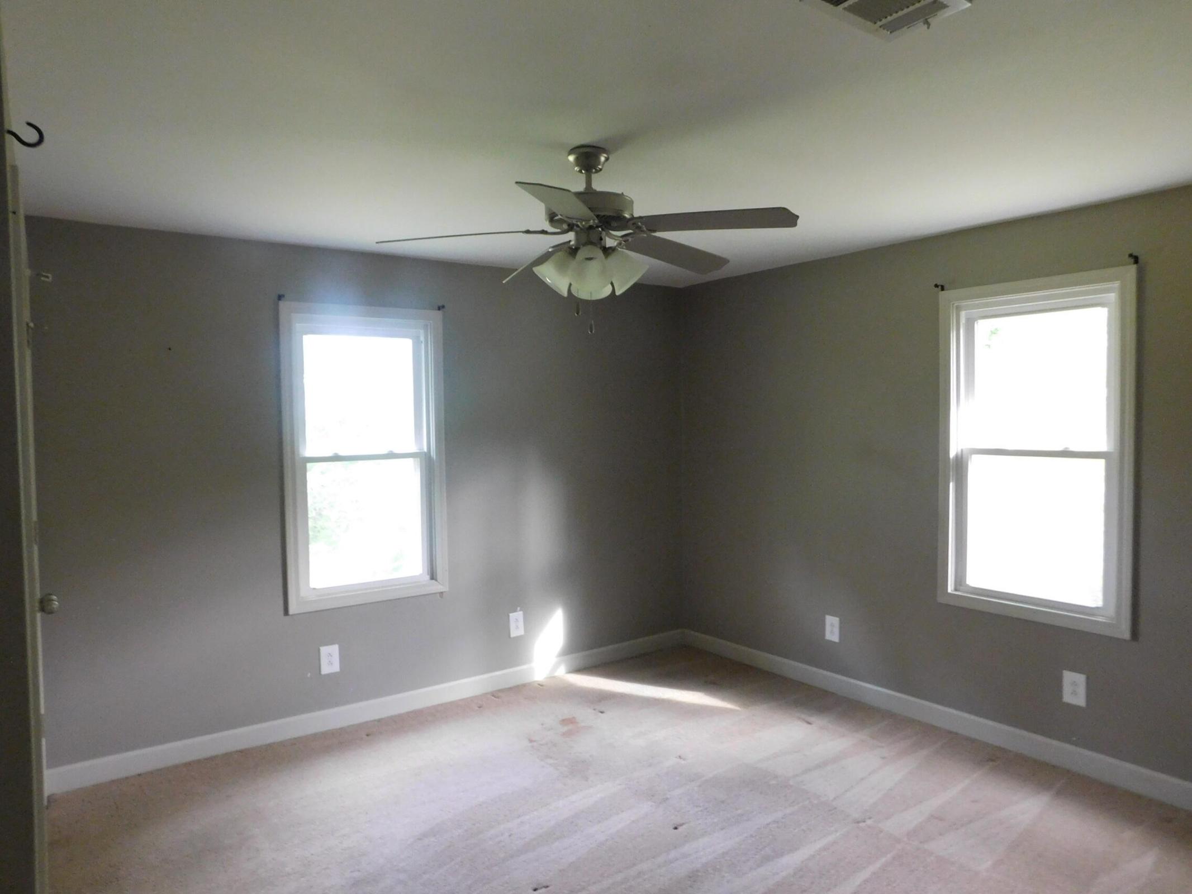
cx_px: 596
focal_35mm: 23
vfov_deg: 58.9
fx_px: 792
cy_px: 447
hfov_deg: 73.9
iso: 400
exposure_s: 1/15
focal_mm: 4
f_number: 3
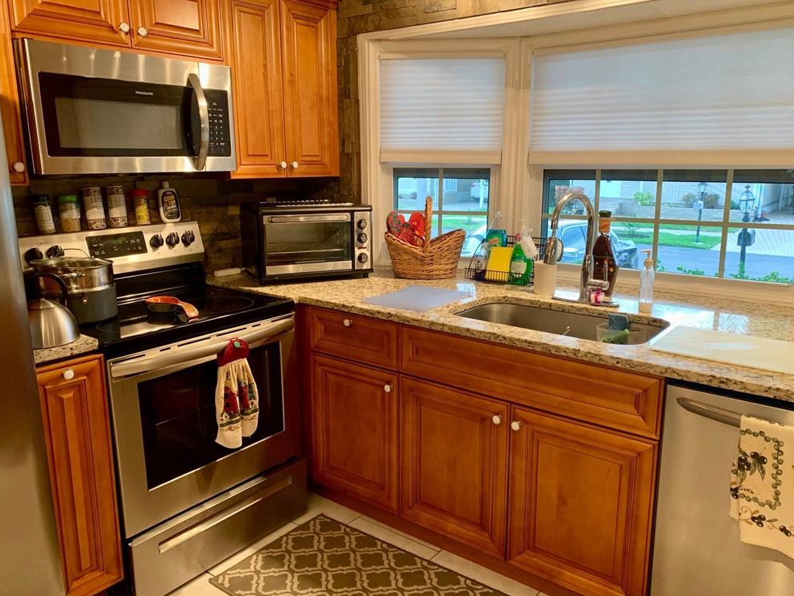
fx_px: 619
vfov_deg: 51.4
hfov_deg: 65.3
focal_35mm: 27
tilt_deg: -11.7
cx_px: 411
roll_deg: -0.5
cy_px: 299
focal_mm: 4.25
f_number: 1.8
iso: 125
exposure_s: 1/60
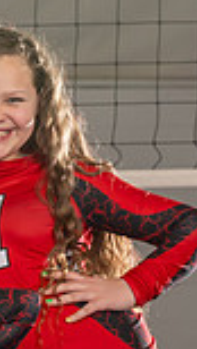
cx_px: -384
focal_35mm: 387
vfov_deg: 5.5
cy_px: 427
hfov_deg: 3.1
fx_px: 3582
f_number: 5.6
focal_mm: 70
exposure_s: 1/100
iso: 200
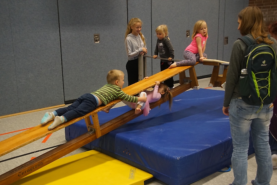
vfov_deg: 31.9
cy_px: 92
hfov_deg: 46.4
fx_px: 323
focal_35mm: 42
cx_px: 138
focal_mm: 28
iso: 1600
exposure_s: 1/60
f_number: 4.5
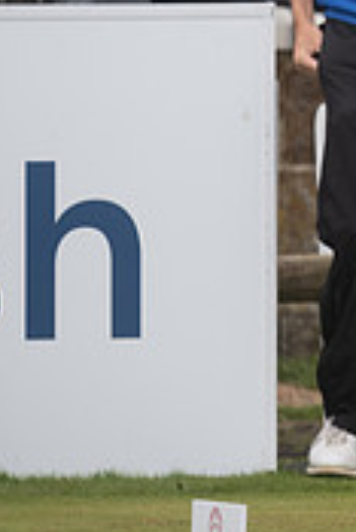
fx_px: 14729
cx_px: 873
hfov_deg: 1.4
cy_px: -5
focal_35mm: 995
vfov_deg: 2.1
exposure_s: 1/800
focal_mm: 300
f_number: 4
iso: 200
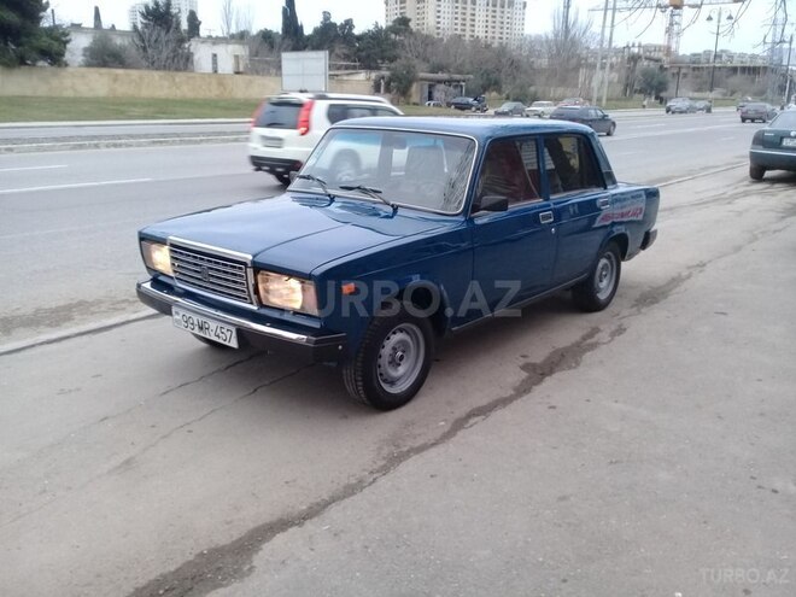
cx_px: 398
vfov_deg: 45.4
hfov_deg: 58.4
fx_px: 713
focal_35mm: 31
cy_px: 298
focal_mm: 3.3
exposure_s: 1/100
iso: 100
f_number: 2.2
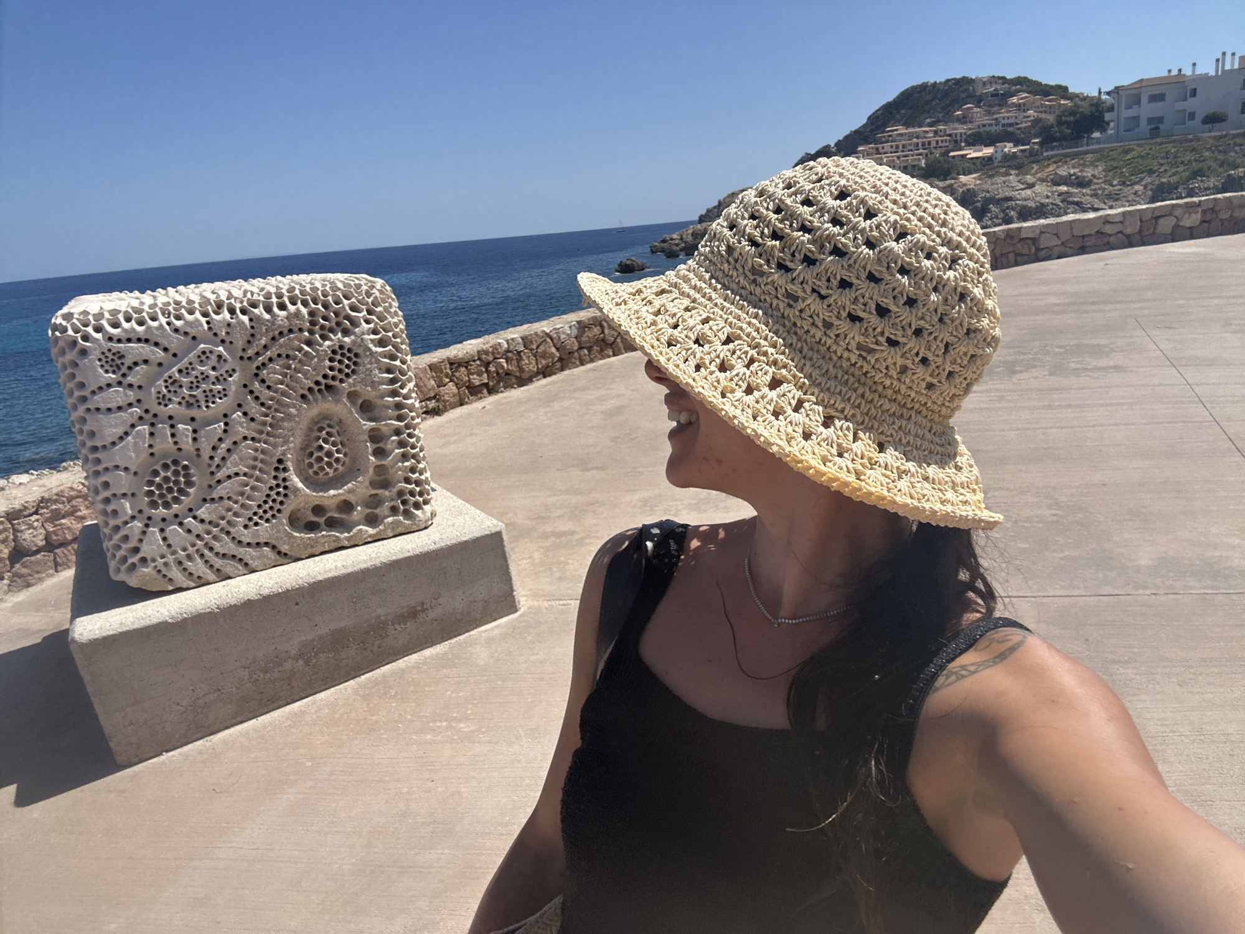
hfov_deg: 73.9
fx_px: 827
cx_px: 622
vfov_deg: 58.9
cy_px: 467
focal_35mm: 23
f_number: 1.9
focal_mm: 2.69
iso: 25
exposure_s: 1/1634
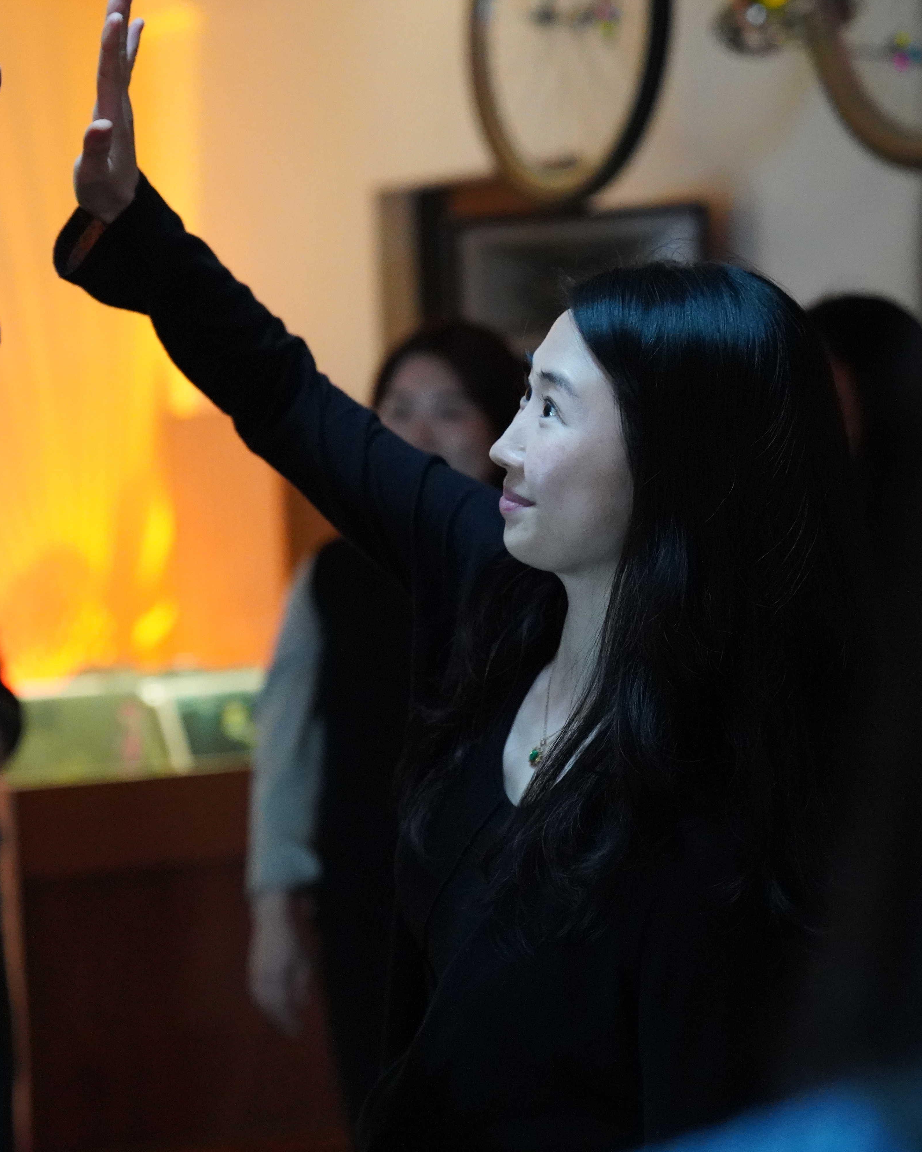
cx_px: 177
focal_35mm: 99
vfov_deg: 19.4
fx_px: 3377
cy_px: 578
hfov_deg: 15.4
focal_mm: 70
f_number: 2.8
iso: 12800
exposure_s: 1/100
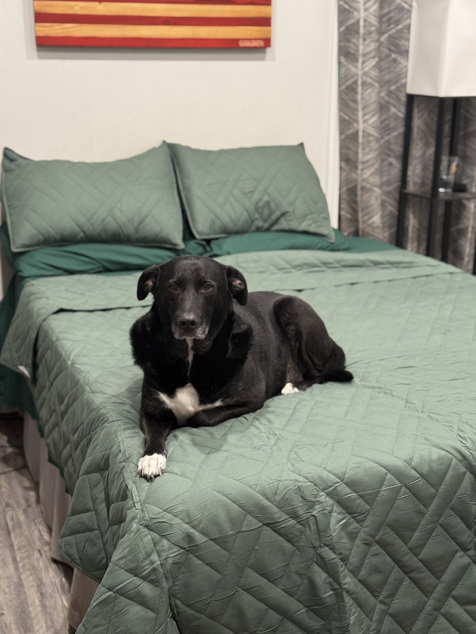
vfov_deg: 39.7
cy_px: 317
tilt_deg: -17.4
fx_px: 880
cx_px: 238
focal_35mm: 48
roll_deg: +0.0
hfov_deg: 30.3
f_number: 1.78
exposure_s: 1/40
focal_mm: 6.76
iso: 400
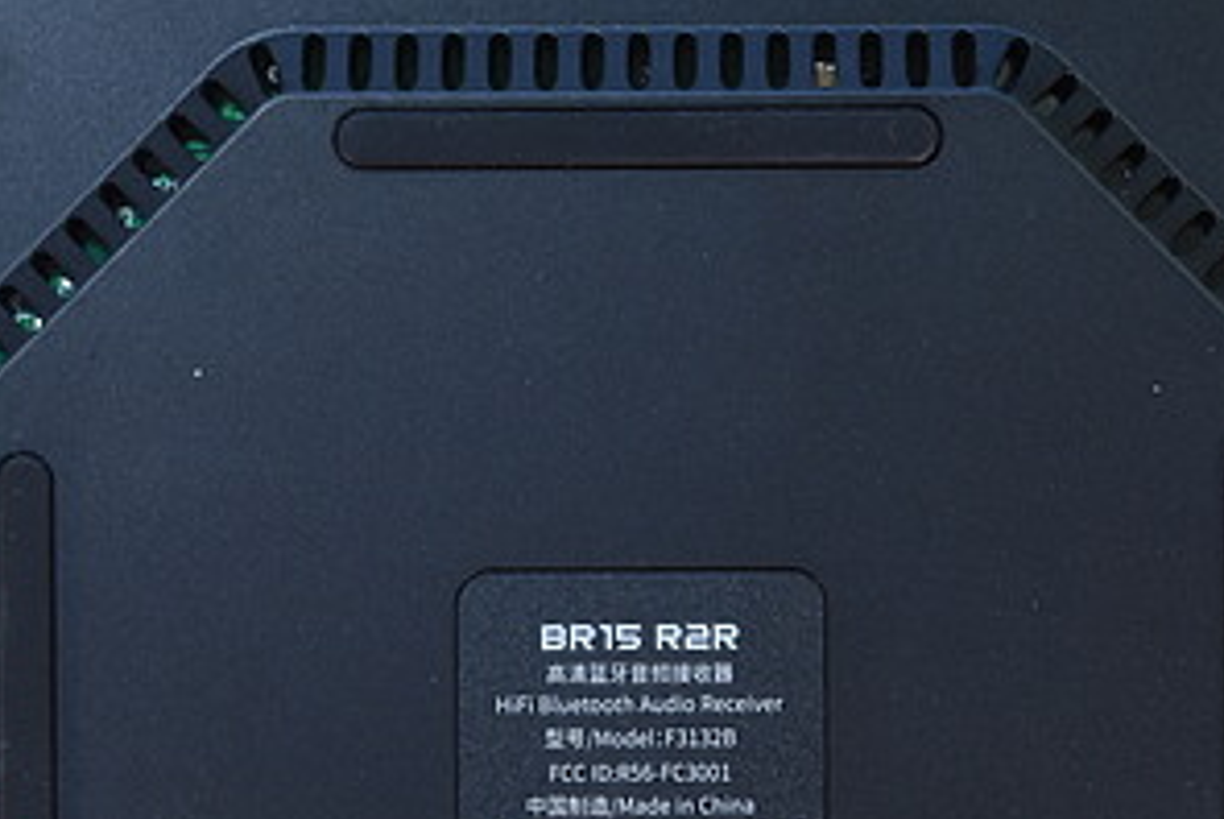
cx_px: 715
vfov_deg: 6.0
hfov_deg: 9.0
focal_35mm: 229
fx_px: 7793
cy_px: 699
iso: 1000
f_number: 6.3
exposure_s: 1/100
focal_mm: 58
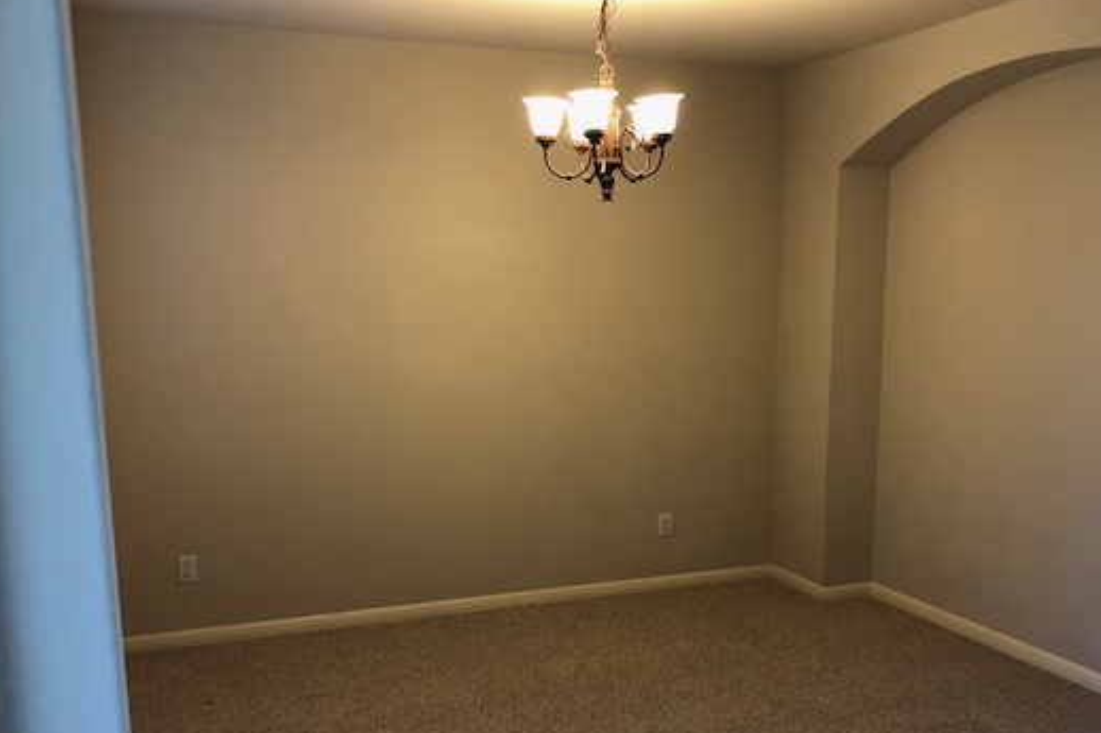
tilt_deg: -9.6
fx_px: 1101
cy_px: 493
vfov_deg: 36.4
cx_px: 625
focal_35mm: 36
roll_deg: +0.8
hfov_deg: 53.0
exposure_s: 1/17
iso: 40
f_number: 1.8
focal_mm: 3.99
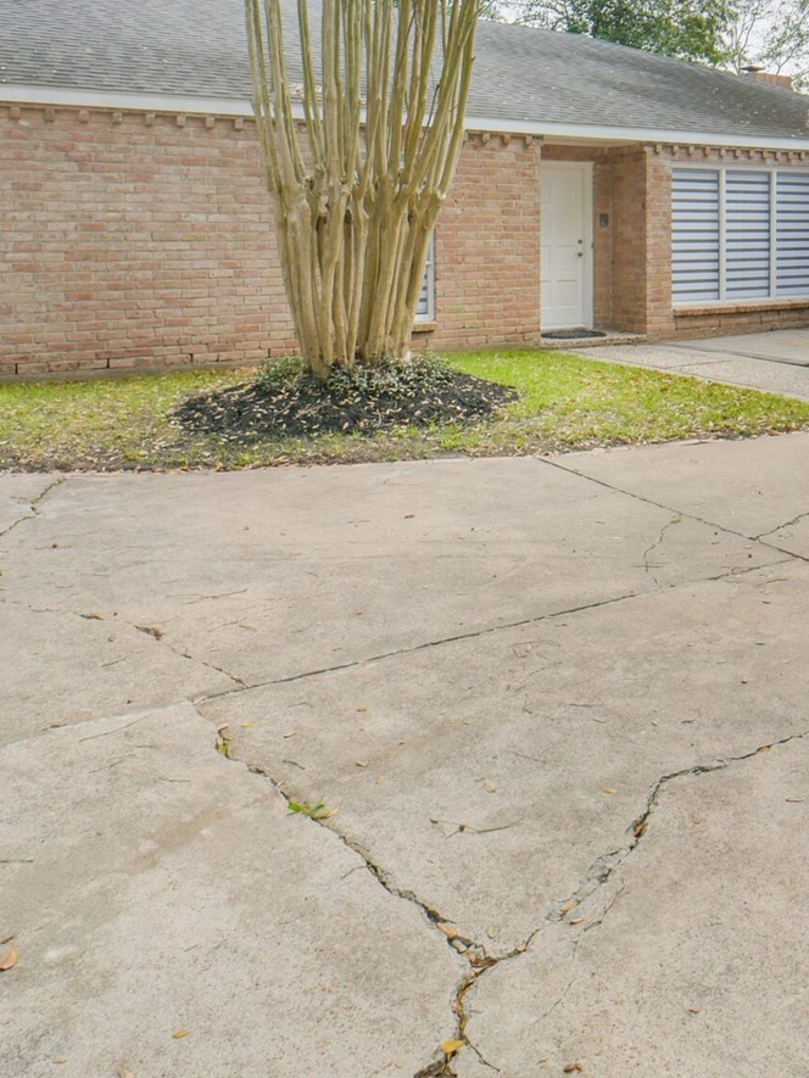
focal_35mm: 33
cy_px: 257
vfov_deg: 52.7
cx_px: 641
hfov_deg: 41.2
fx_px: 1028
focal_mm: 14
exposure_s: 1/320
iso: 500
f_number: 11
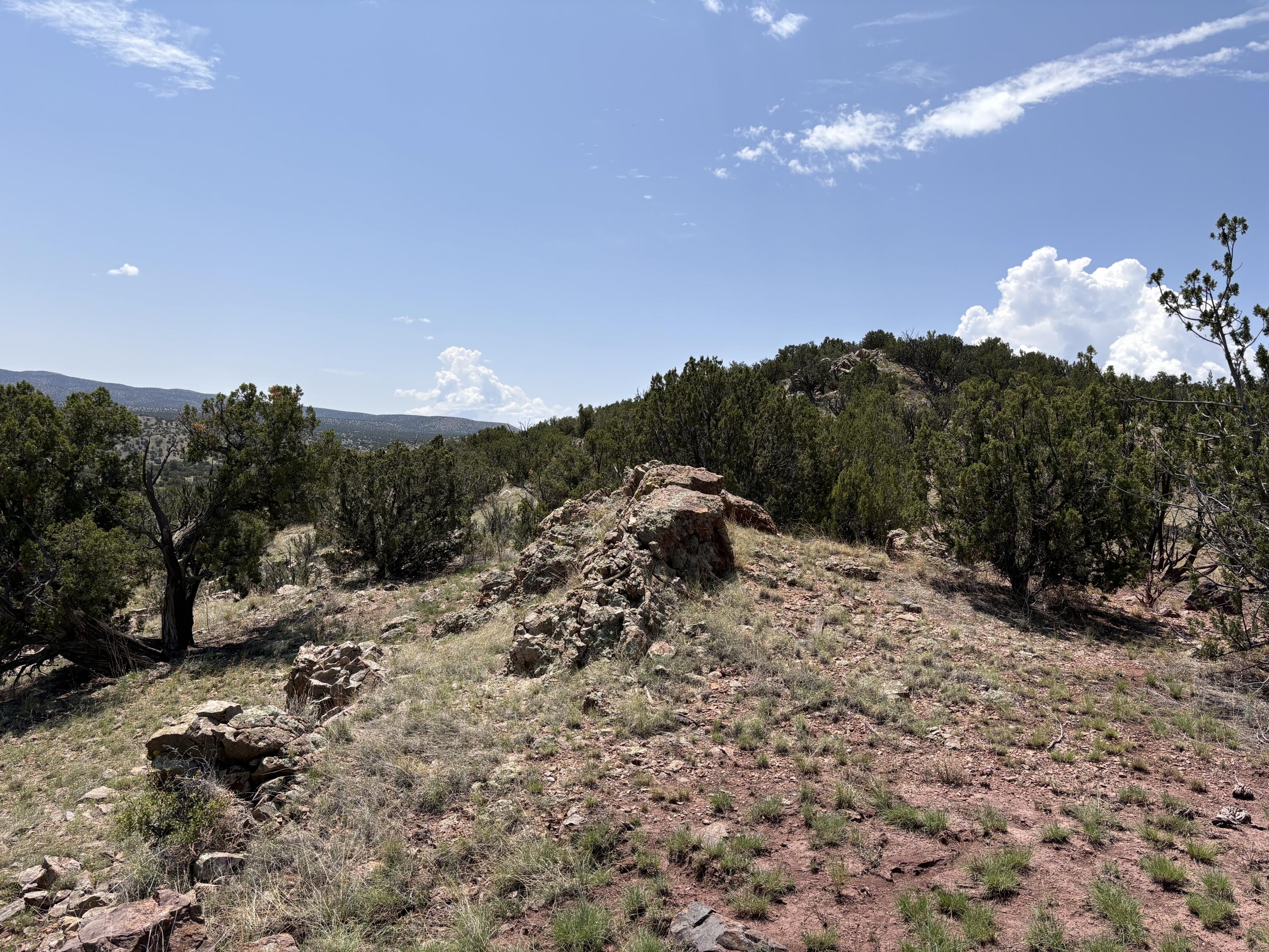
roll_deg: -3.8
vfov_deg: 53.1
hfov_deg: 67.3
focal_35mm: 26
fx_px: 953
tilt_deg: -0.1
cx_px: 634
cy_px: 476
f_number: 1.6
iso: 50
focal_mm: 5.96
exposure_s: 1/4255
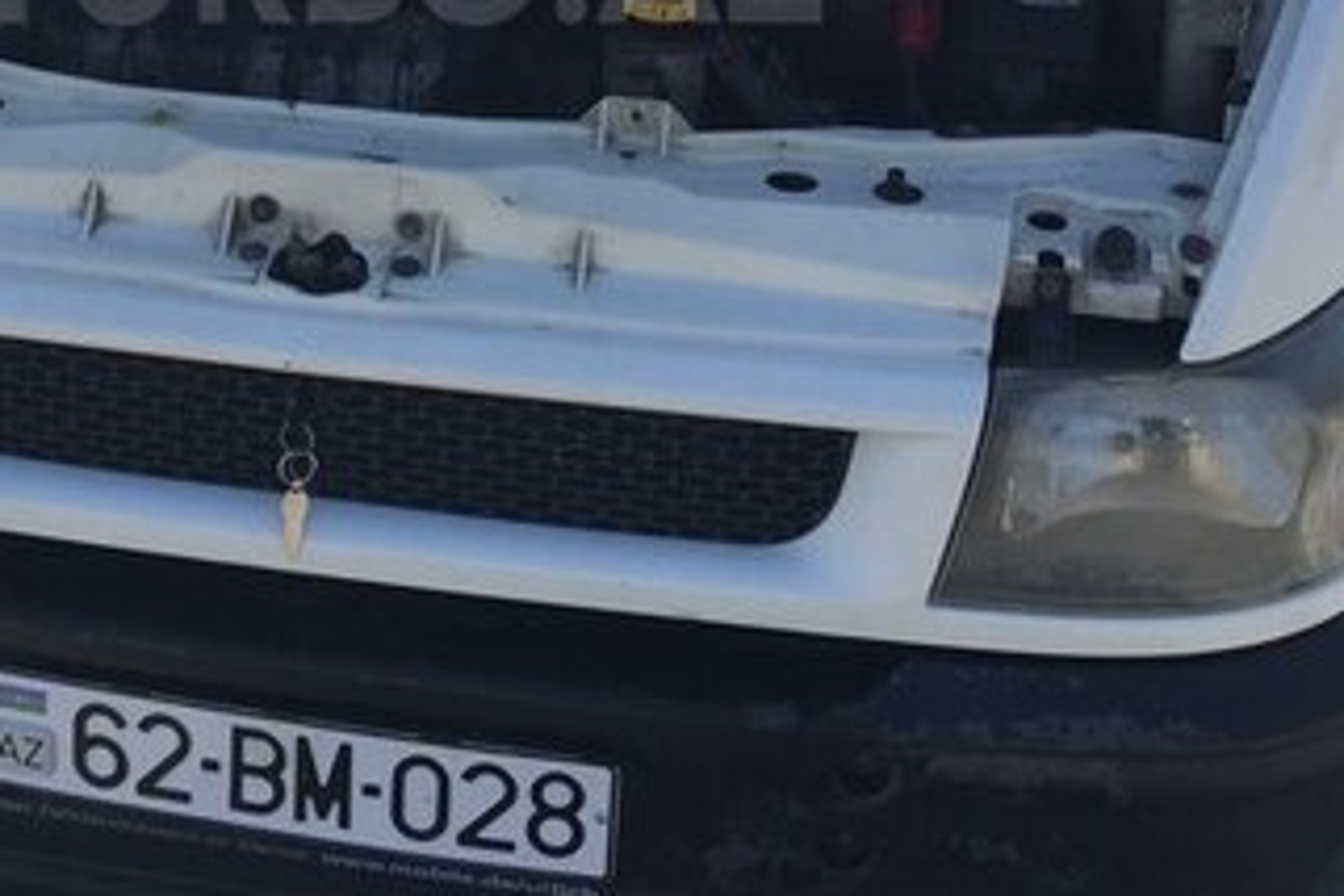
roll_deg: -1.4
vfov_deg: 21.0
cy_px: -40
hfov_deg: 32.0
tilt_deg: -18.8
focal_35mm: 62
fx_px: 2314
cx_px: 394
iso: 32
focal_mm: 4.15
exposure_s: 1/964
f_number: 2.2
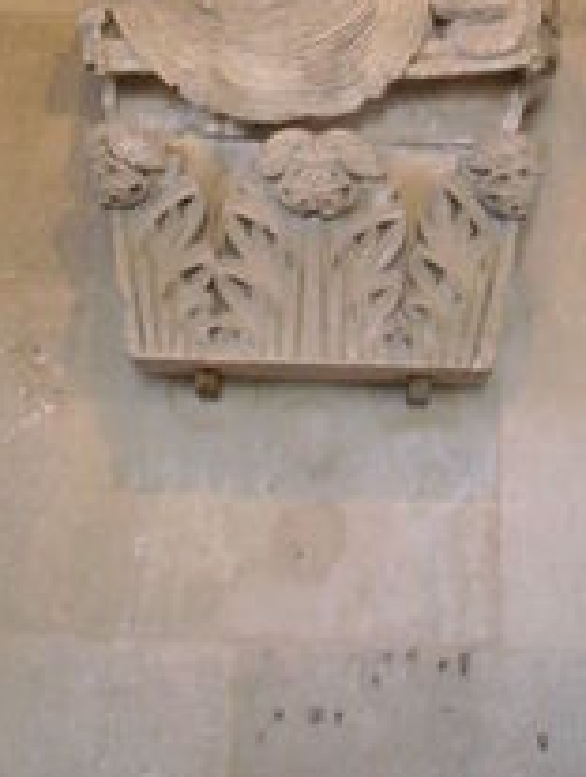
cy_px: 53
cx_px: 308
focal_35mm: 54
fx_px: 1215
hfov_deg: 27.1
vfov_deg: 33.3
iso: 400
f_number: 2.6
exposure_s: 1/50
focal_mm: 4.65
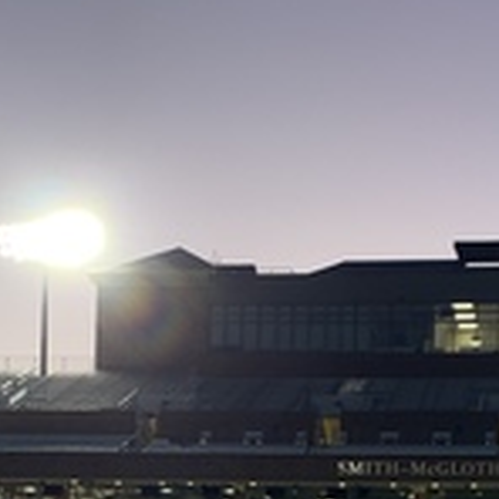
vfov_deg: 19.5
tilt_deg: +2.2
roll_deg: -0.8
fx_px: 1354
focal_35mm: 83
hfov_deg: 20.5
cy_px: 627
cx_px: 440
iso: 64
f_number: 1.8
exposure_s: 1/60
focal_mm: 4.25
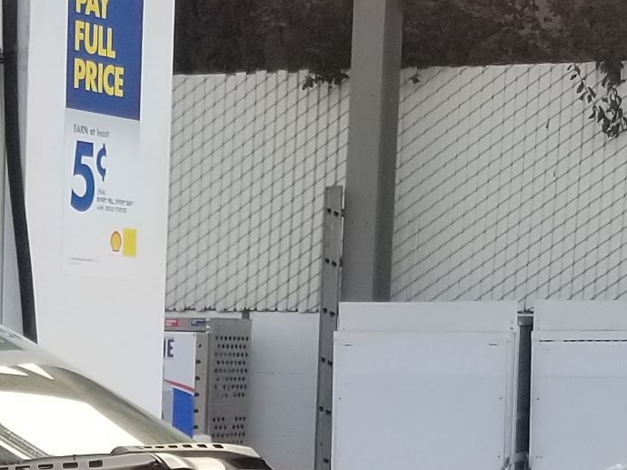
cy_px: 906
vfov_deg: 9.2
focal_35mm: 152
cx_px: -2
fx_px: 2752
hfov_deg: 12.8
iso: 50
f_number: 1.7
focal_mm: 4.3
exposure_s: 1/225
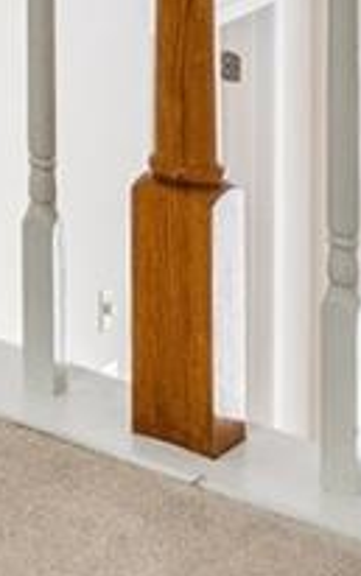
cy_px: -843
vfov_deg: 10.7
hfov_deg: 6.0
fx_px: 2594
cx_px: -1315
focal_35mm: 165
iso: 100
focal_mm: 16.3
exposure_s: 1/2.5
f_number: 9
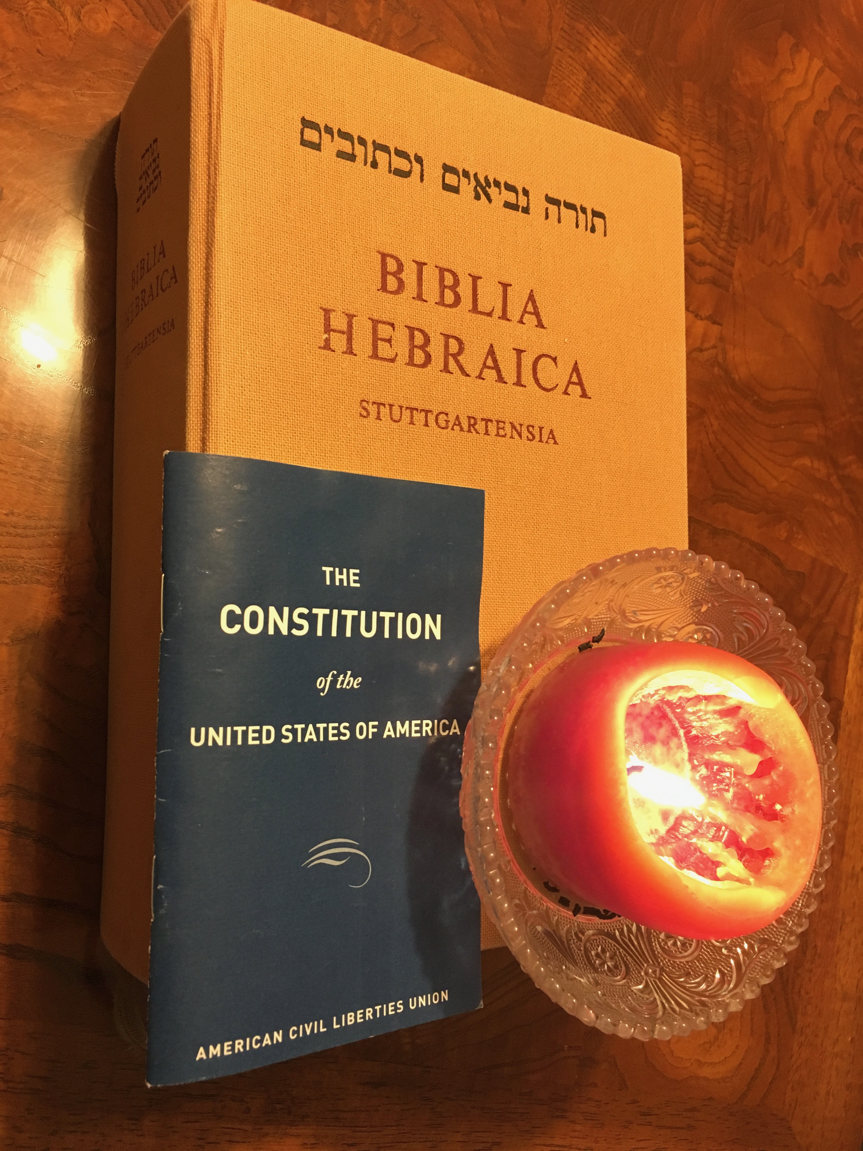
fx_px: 964
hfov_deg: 48.2
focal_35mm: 29
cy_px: 576
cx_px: 432
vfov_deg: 61.7
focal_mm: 4.15
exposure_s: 1/24
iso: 200
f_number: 2.2
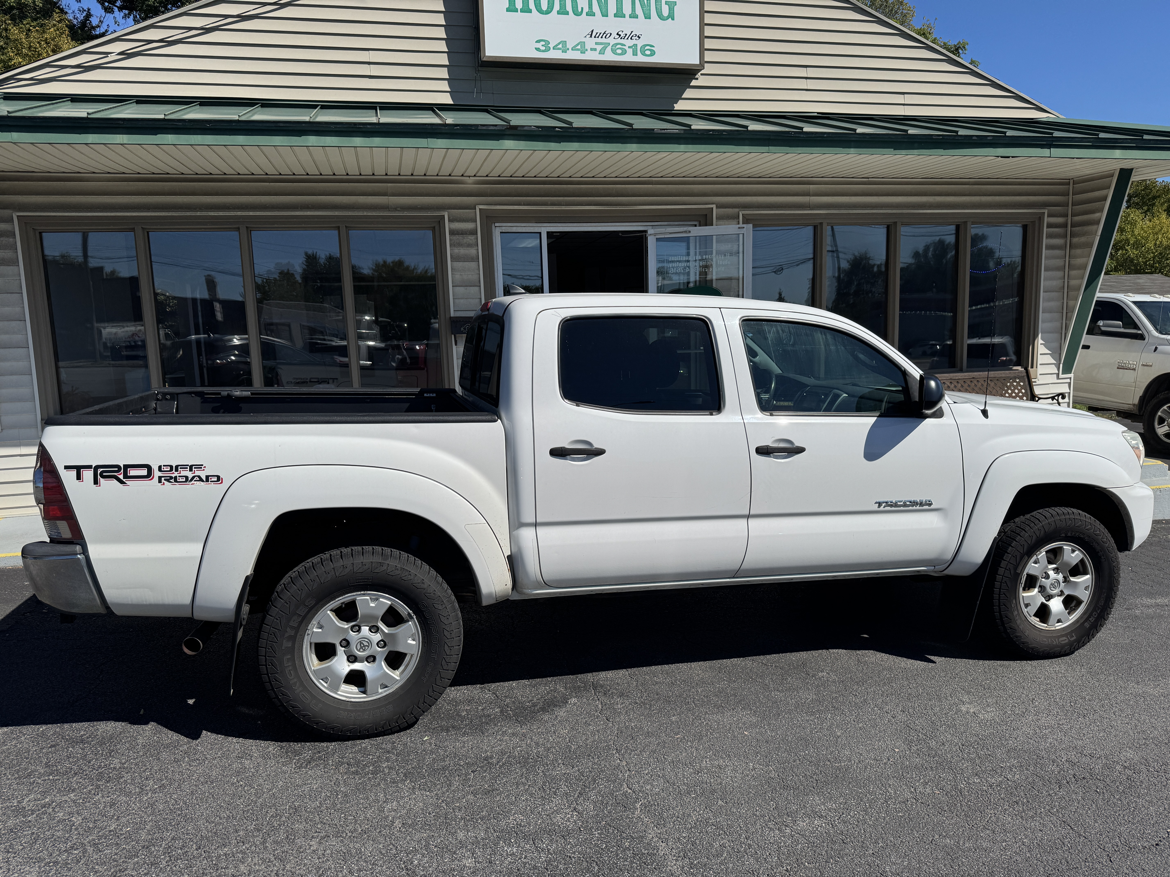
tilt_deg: -8.8
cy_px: 438
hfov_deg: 71.6
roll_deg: +1.9
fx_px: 811
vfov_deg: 56.8
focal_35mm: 24
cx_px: 585
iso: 80
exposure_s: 1/9009
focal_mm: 6.76
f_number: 1.78
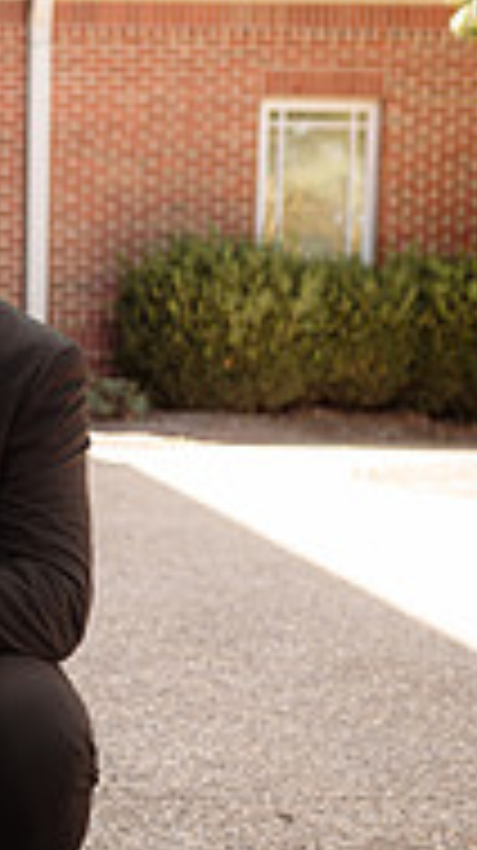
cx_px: -171
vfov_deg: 34.9
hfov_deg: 18.4
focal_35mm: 60
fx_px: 1352
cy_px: 400
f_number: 2.2
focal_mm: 24
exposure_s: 1/500
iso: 160
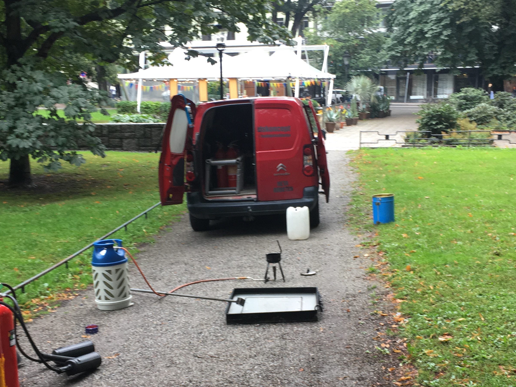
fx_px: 730
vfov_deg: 29.5
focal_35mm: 49
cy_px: 256
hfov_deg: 38.9
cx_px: 264
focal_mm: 4.15
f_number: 2.2
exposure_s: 1/100
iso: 40
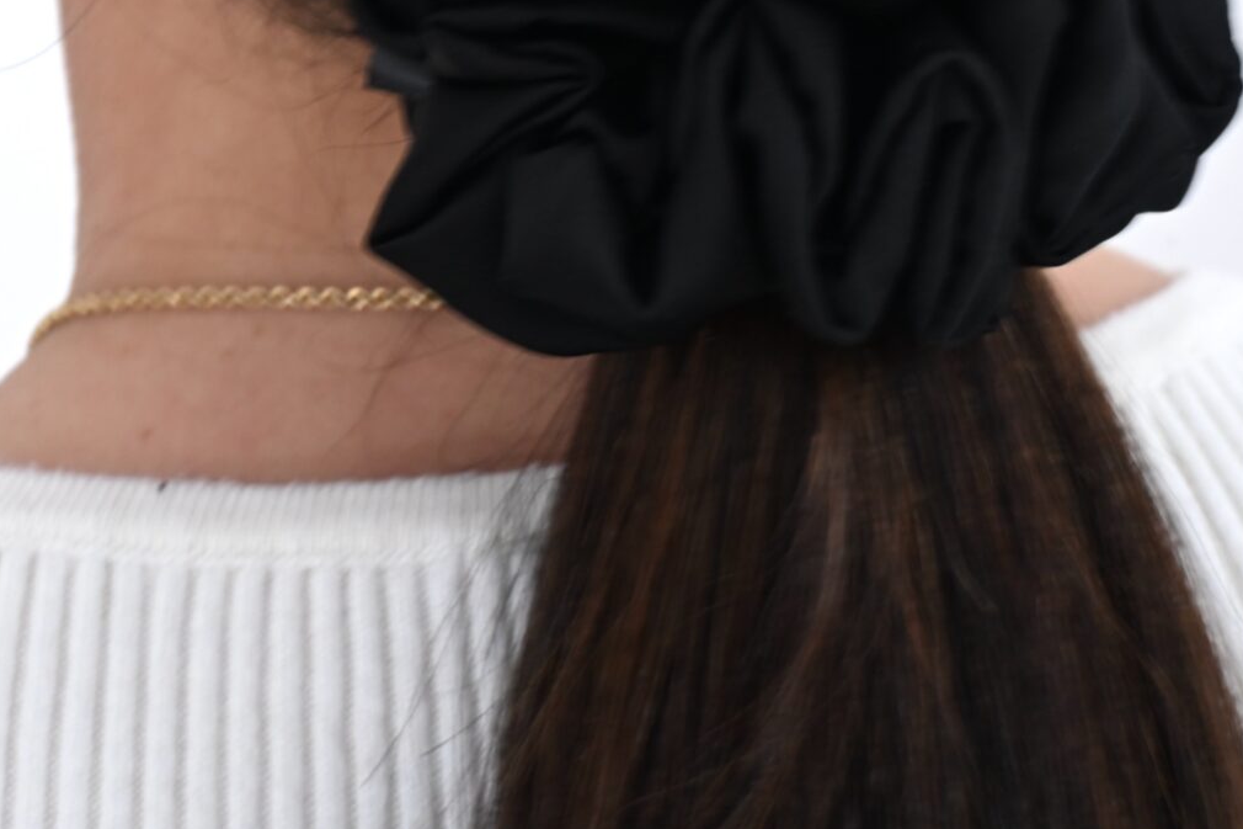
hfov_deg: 18.5
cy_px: -95
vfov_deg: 12.2
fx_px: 3806
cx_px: 685
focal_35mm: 110
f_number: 4.8
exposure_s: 1/4
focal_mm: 29
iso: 200
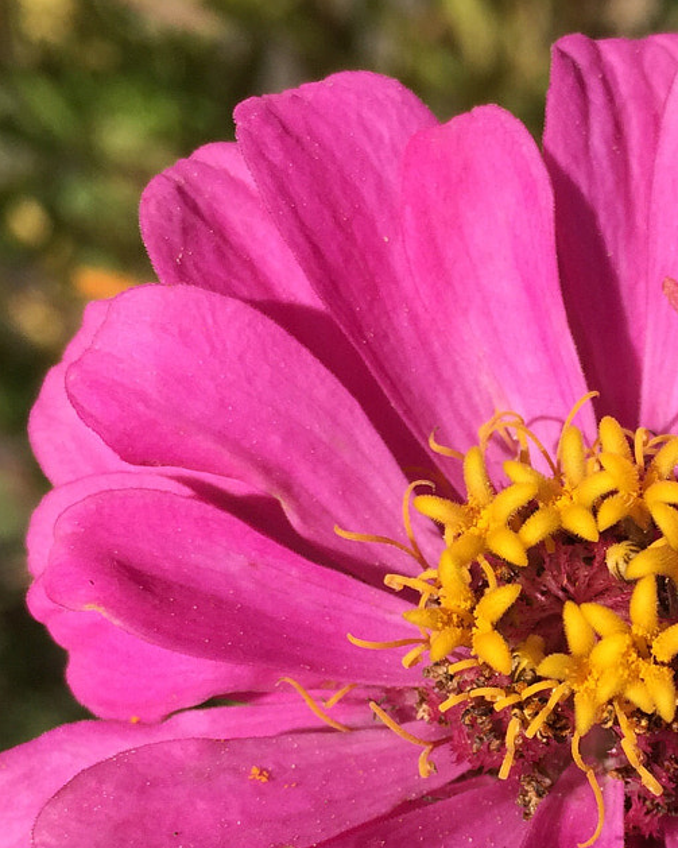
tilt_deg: -46.5
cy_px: 635
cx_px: 635
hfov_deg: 20.7
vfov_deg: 26.1
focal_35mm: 72
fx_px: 1806
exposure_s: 1/1799
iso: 32
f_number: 2.2
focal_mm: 4.15
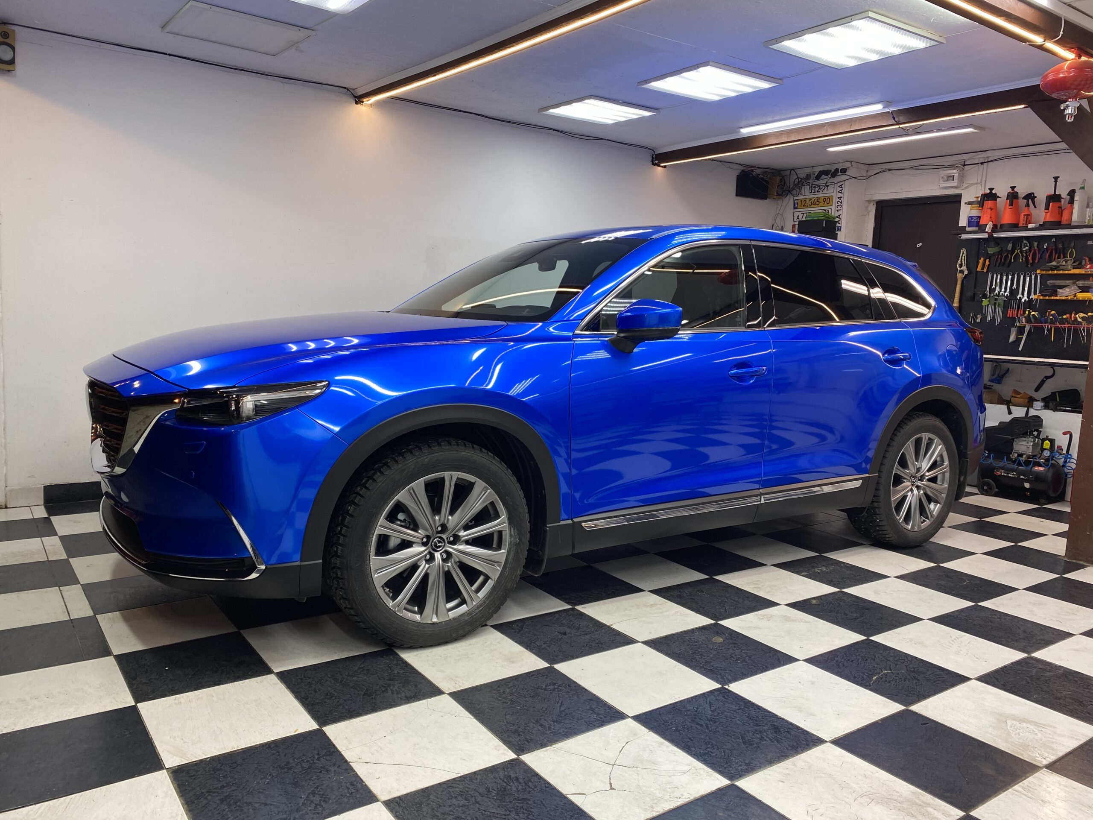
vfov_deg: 53.1
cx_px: 546
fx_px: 821
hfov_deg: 67.3
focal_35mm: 26
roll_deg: -2.7
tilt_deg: -6.8
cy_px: 410
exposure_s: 1/100
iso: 64
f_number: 1.8
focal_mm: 4.25
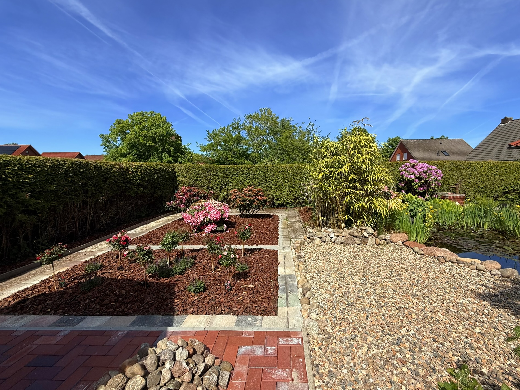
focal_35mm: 15
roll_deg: +1.0
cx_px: 277
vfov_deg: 81.7
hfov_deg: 98.0
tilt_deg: -2.8
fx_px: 225
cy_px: 187
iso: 50
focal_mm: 2.22
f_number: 2.2
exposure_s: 1/1613
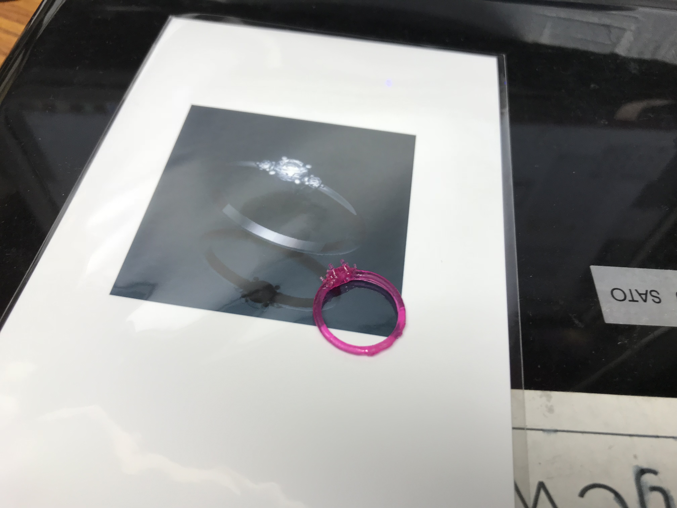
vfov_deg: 49.7
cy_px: 254
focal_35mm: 28
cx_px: 338
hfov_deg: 63.4
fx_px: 548
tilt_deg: -53.1
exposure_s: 1/50
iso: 25
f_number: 1.8
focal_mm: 3.99
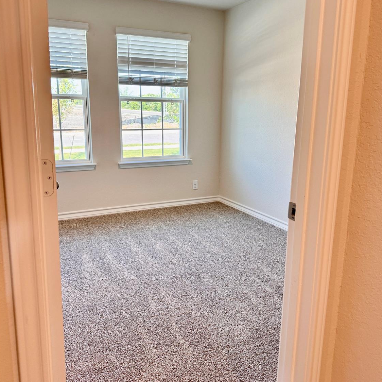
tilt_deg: -11.2
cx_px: 191
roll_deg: -0.4
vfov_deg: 55.6
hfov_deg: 55.6
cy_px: 183
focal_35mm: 29
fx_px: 362
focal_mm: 6.76
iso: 125
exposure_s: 1/120
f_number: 1.78
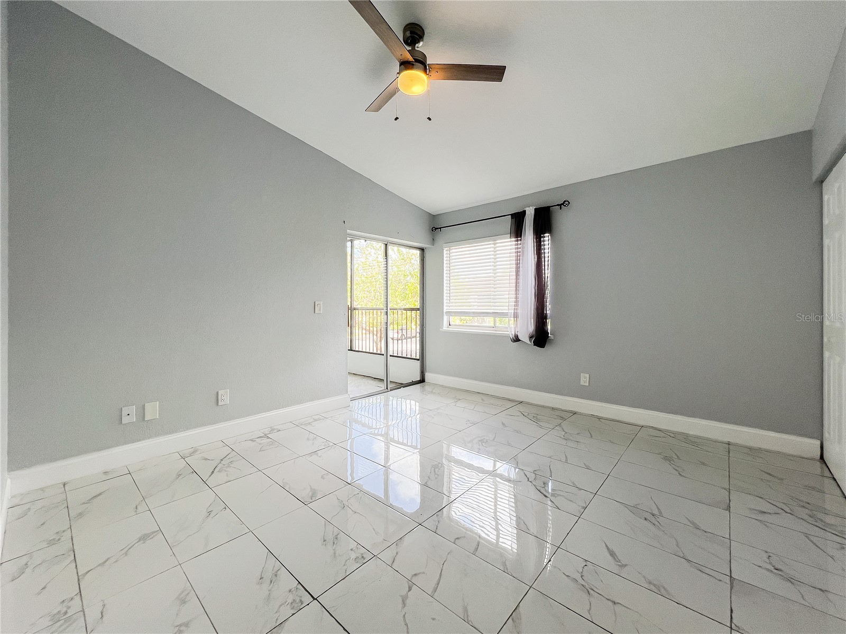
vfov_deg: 89.9
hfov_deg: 106.2
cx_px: 423
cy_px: 317
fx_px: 318
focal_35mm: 13
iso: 32
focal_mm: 1.57
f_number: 1.8
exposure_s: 1/120
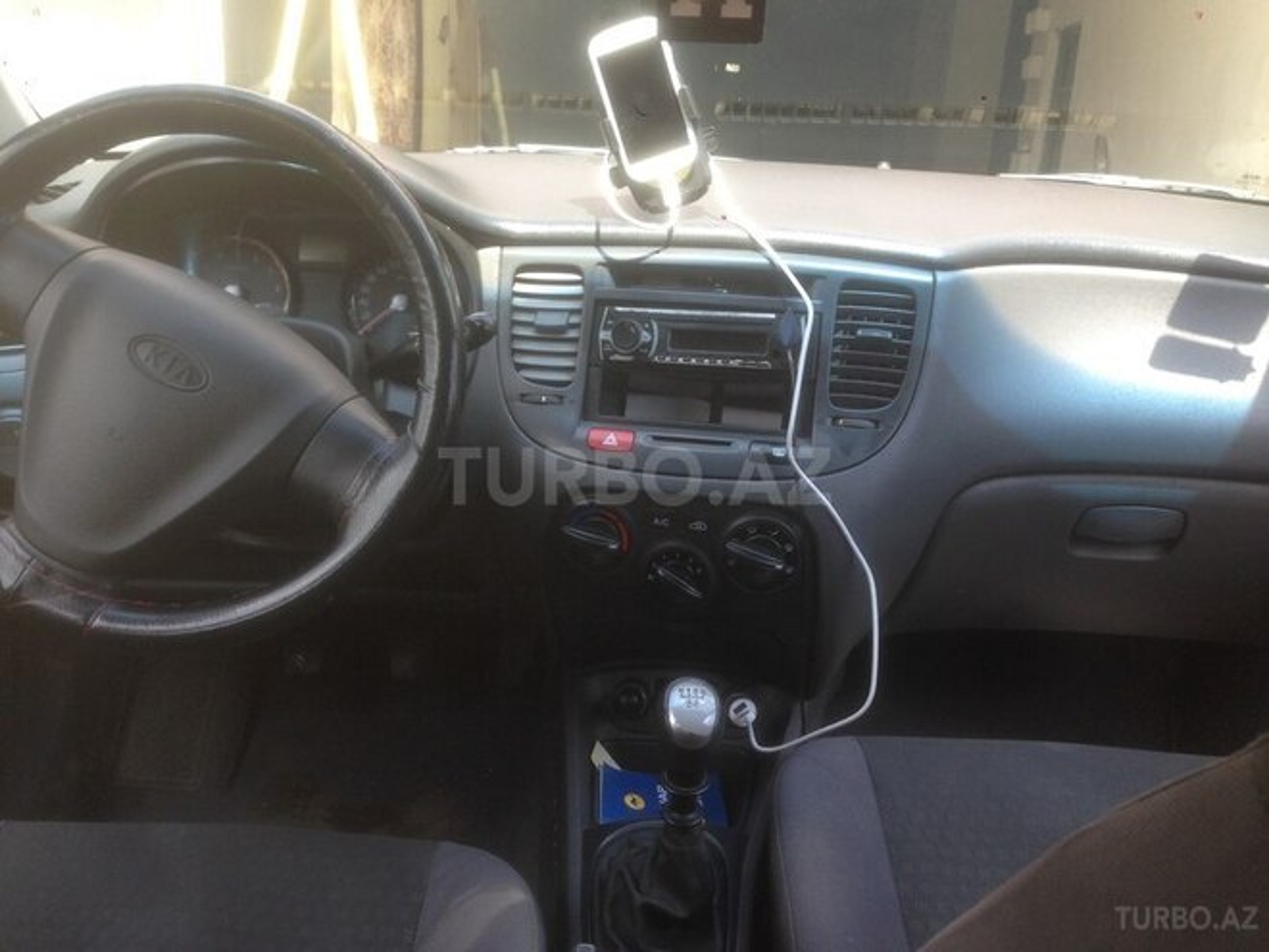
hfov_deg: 55.4
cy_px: 476
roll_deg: -3.0
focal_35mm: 33
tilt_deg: -12.3
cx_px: 634
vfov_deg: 42.9
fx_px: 1210
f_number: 2.4
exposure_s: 1/120
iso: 50
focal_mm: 4.12
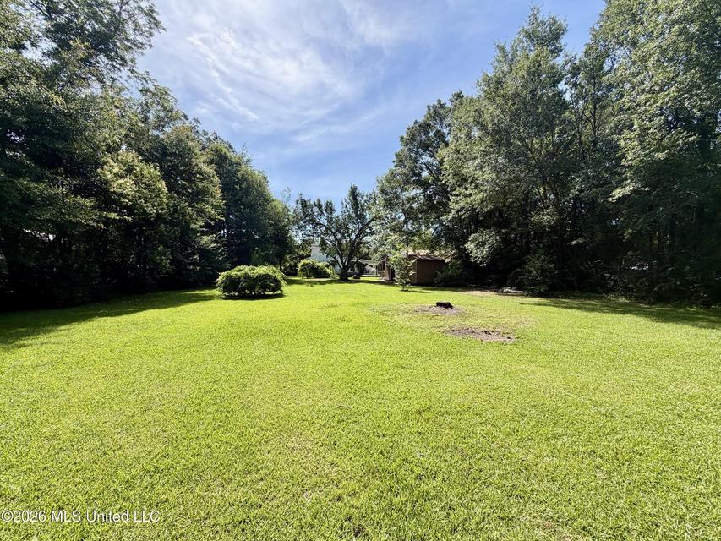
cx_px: 360
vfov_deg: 85.7
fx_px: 292
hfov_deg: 102.1
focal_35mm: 14
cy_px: 270
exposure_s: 1/770
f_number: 2.2
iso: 32
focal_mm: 2.22
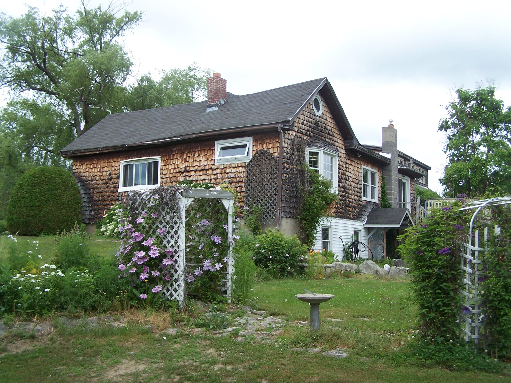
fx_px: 561
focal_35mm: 38
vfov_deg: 37.7
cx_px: 256
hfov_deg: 49.0
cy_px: 192
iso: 80
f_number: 2.8
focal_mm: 6.3
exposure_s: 1/500
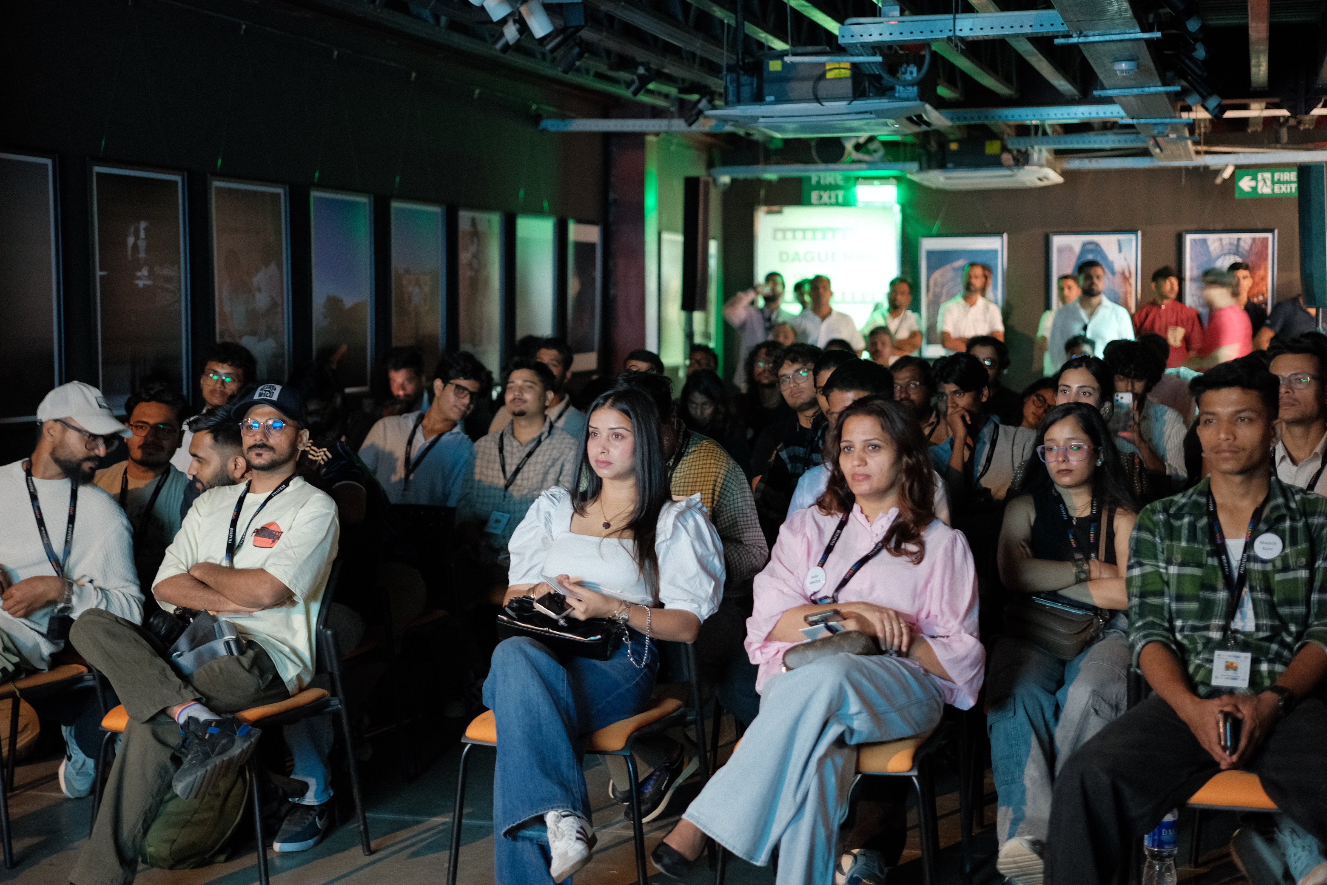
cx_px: 664
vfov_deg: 27.0
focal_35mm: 50
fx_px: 1843
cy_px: 442
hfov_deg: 39.6
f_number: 1.4
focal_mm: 33
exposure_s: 1/10
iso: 1600
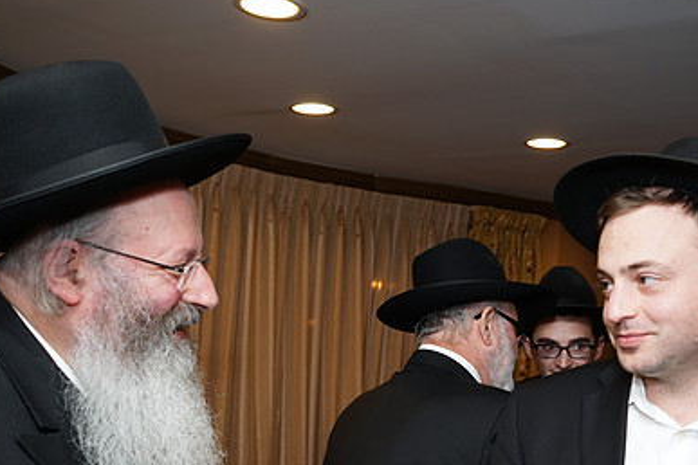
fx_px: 872
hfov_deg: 43.4
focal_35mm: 45
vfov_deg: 29.6
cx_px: 413
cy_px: 324
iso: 500
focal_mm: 30
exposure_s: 1/100
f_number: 5
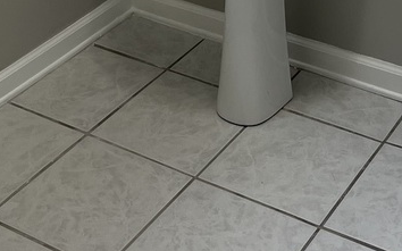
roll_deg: +3.1
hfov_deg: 24.5
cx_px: 271
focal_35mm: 84
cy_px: -196
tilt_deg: -17.7
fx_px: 920
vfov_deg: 13.9
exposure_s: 1/120
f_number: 1.6
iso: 64
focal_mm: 5.1
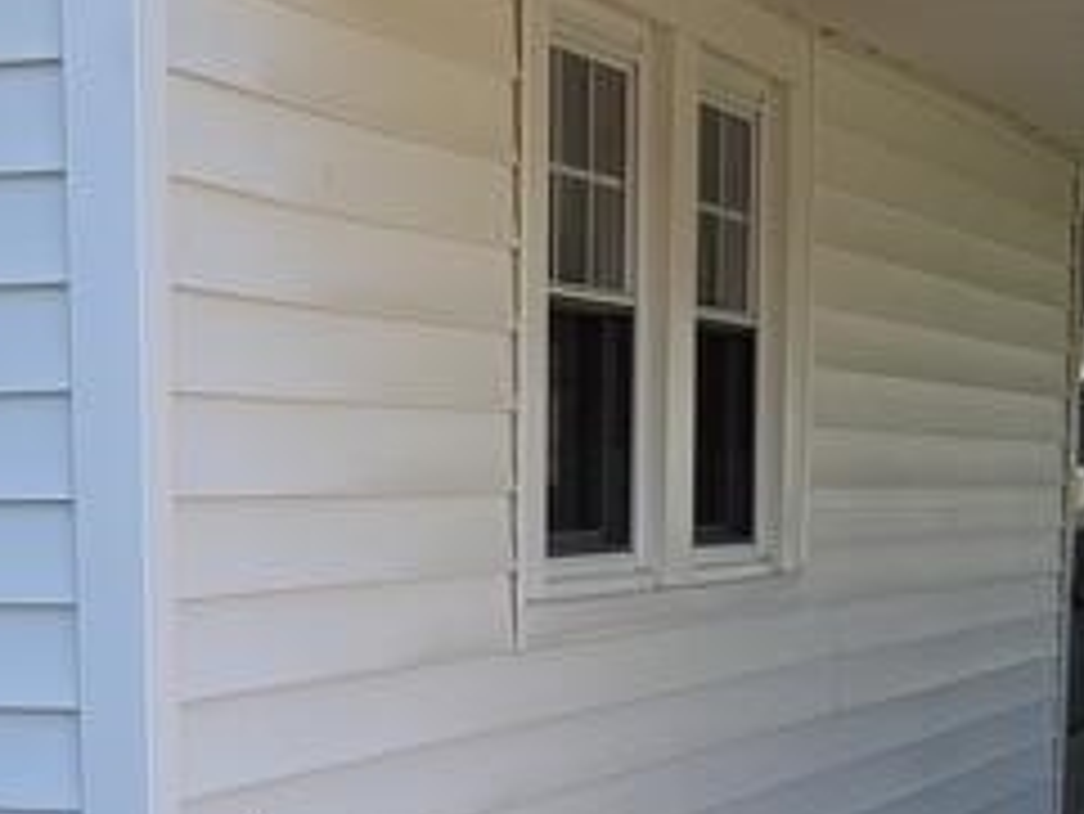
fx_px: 3196
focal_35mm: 102
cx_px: 346
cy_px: 1061
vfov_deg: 13.9
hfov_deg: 19.2
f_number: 1.78
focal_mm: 6.76
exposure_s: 1/2801
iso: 100
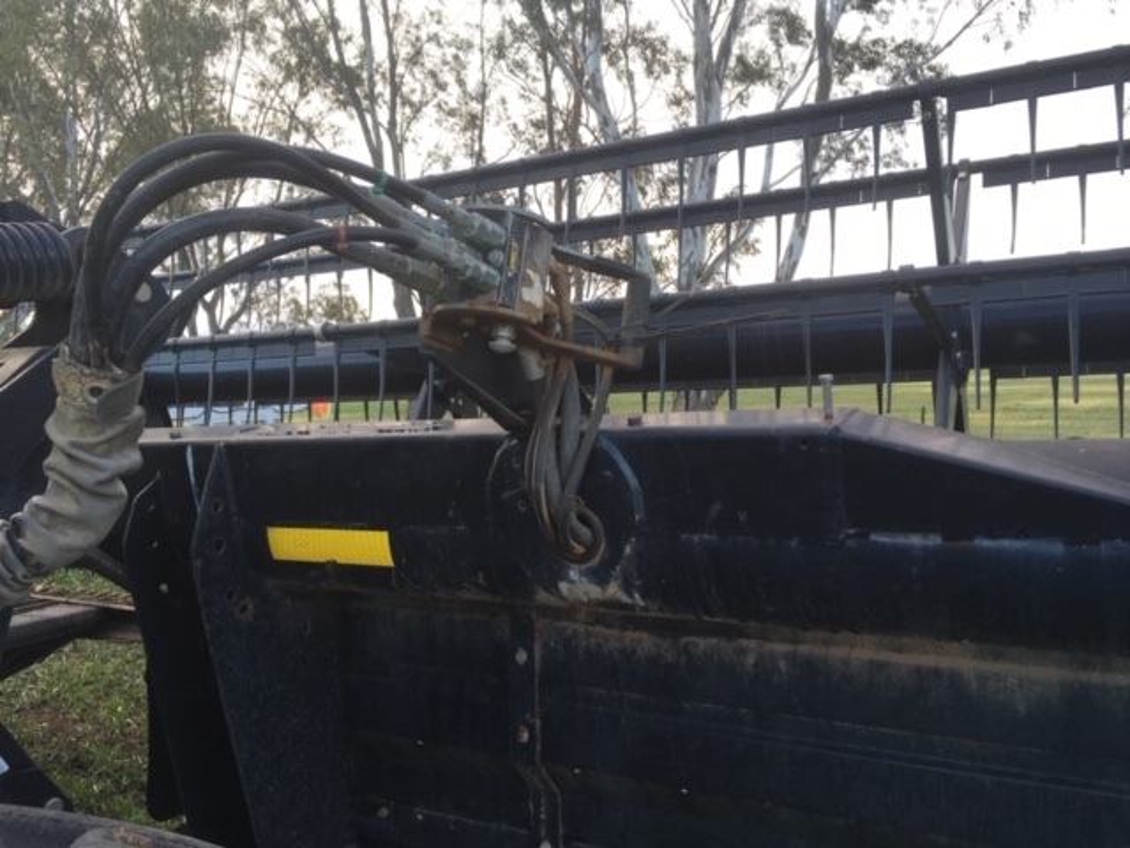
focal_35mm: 29
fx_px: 947
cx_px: 565
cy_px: 424
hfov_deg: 61.7
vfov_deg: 48.2
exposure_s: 1/100
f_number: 2.2
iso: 25
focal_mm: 4.15
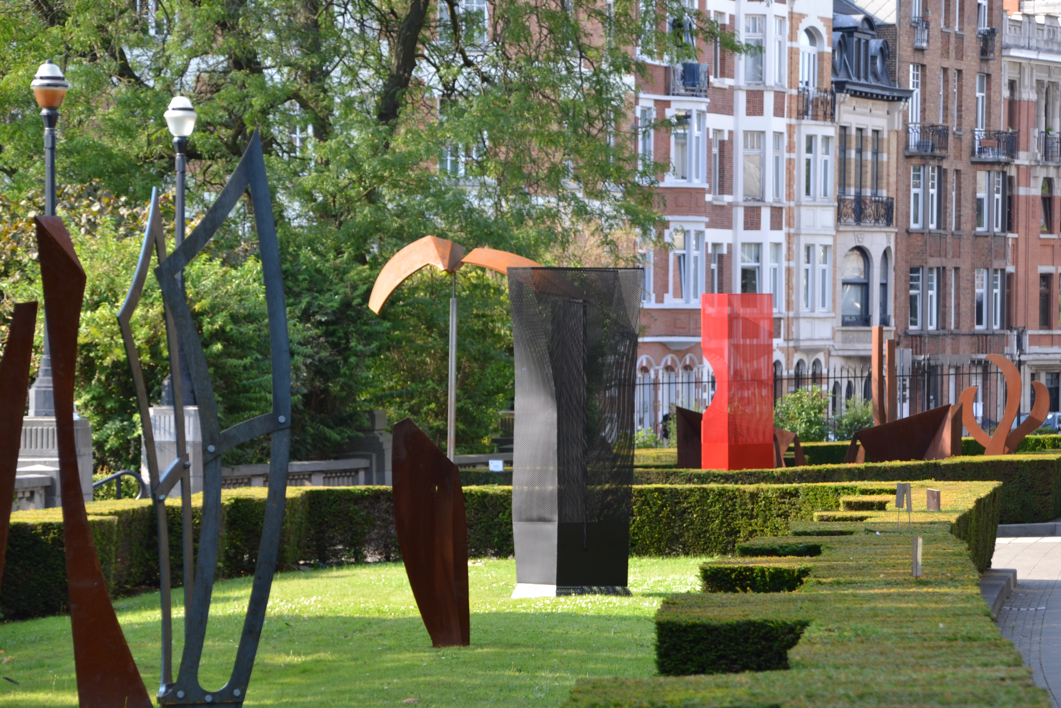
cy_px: 365
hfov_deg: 13.8
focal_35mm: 149
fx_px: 4391
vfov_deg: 9.2
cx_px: 564
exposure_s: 1/125
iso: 220
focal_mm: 86
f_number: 5.6
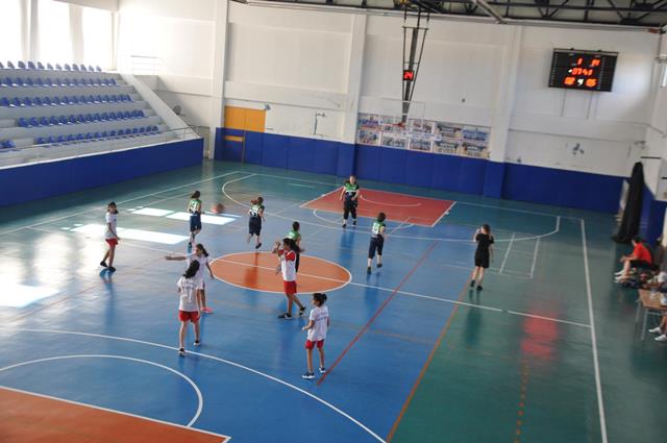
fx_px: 777
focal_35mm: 42
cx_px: 334
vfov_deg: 31.8
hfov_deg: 46.5
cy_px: 222
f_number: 4
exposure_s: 1/60
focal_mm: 28
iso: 500
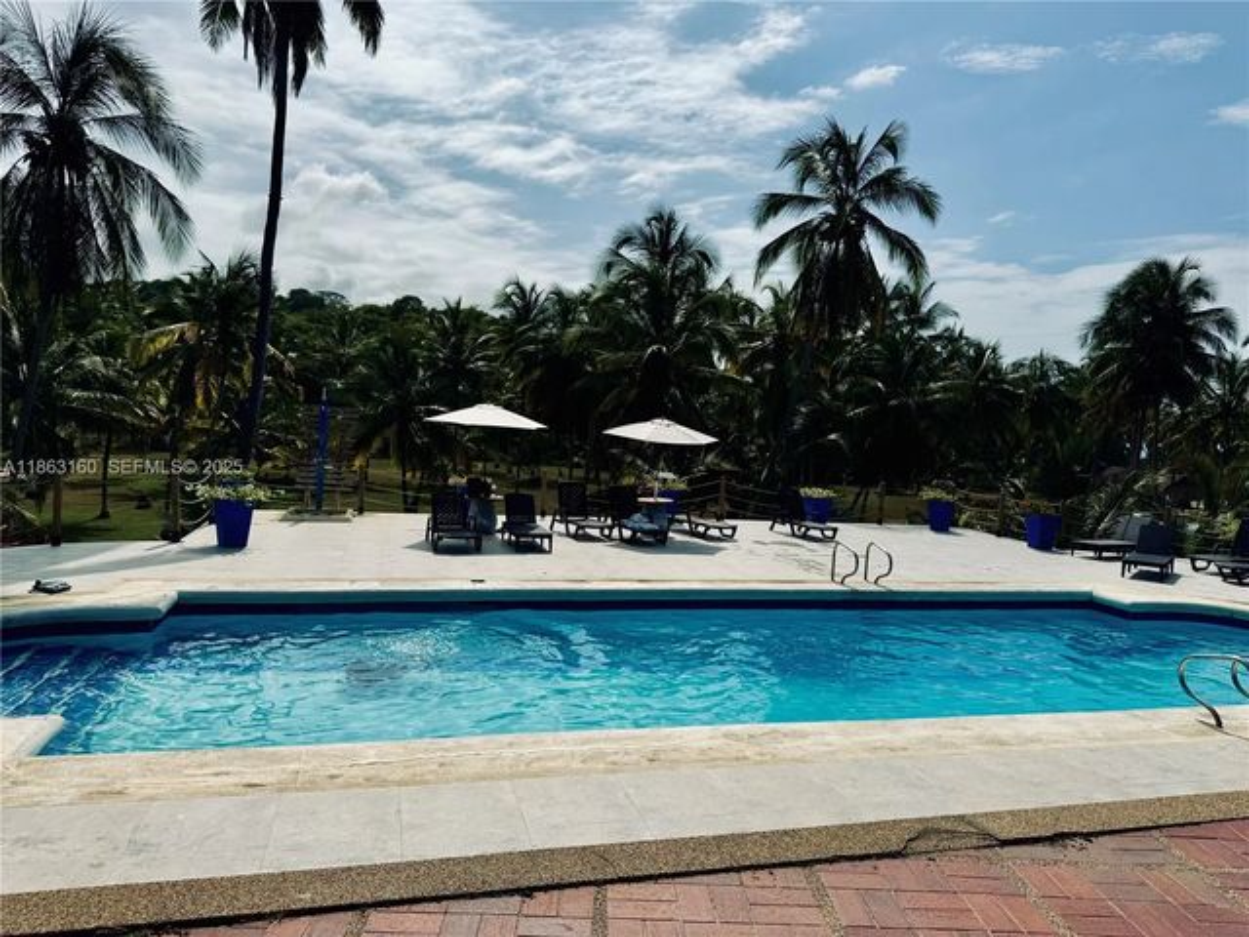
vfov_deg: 56.8
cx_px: 624
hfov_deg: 71.6
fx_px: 866
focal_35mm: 24
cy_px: 468
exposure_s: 1/12346
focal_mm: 6.76
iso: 64
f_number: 1.78
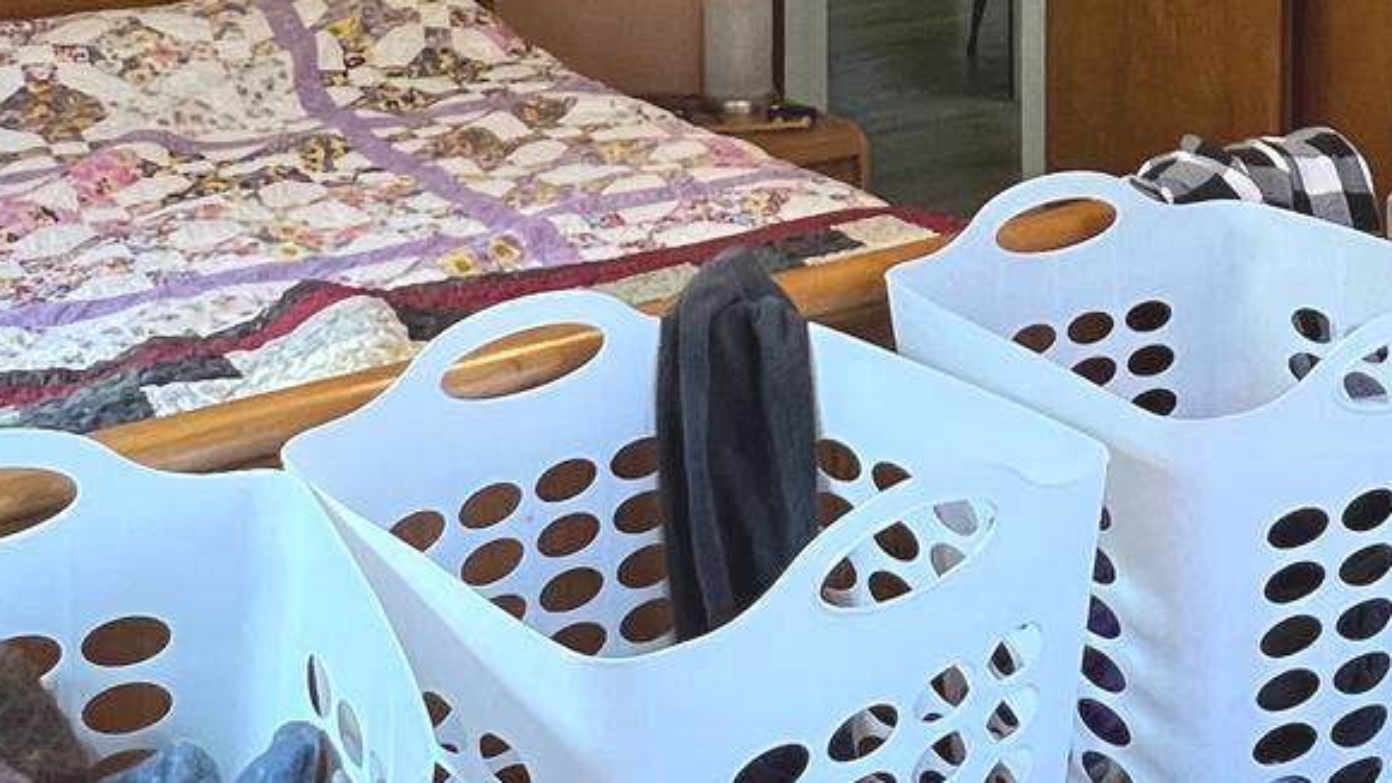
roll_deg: +0.2
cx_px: 962
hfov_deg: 40.7
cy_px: -329
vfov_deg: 21.0
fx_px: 1845
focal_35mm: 50
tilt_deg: -1.1
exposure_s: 1/60
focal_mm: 1.57
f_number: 1.8
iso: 320
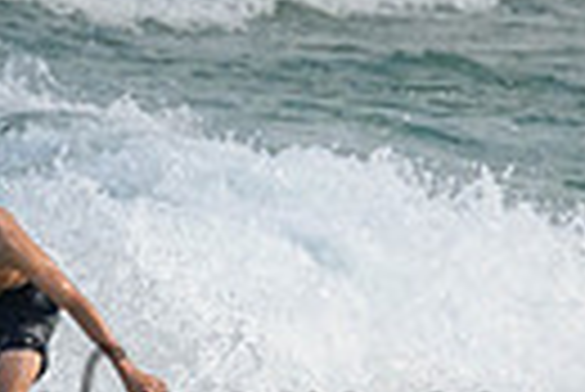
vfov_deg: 0.4
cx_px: 58
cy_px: 376
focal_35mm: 3569
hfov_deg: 0.6
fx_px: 58060
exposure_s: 1/2000
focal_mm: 800
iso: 1000
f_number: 11
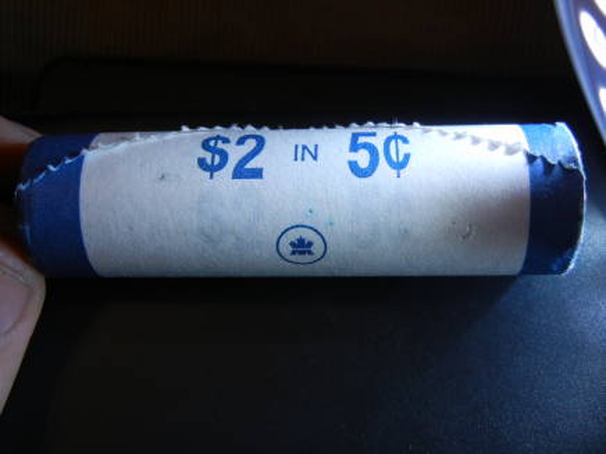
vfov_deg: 32.2
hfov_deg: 42.1
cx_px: 303
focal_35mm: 45
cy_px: 227
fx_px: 788
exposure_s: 1/117
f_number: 3.8
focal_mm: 8.1
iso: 160
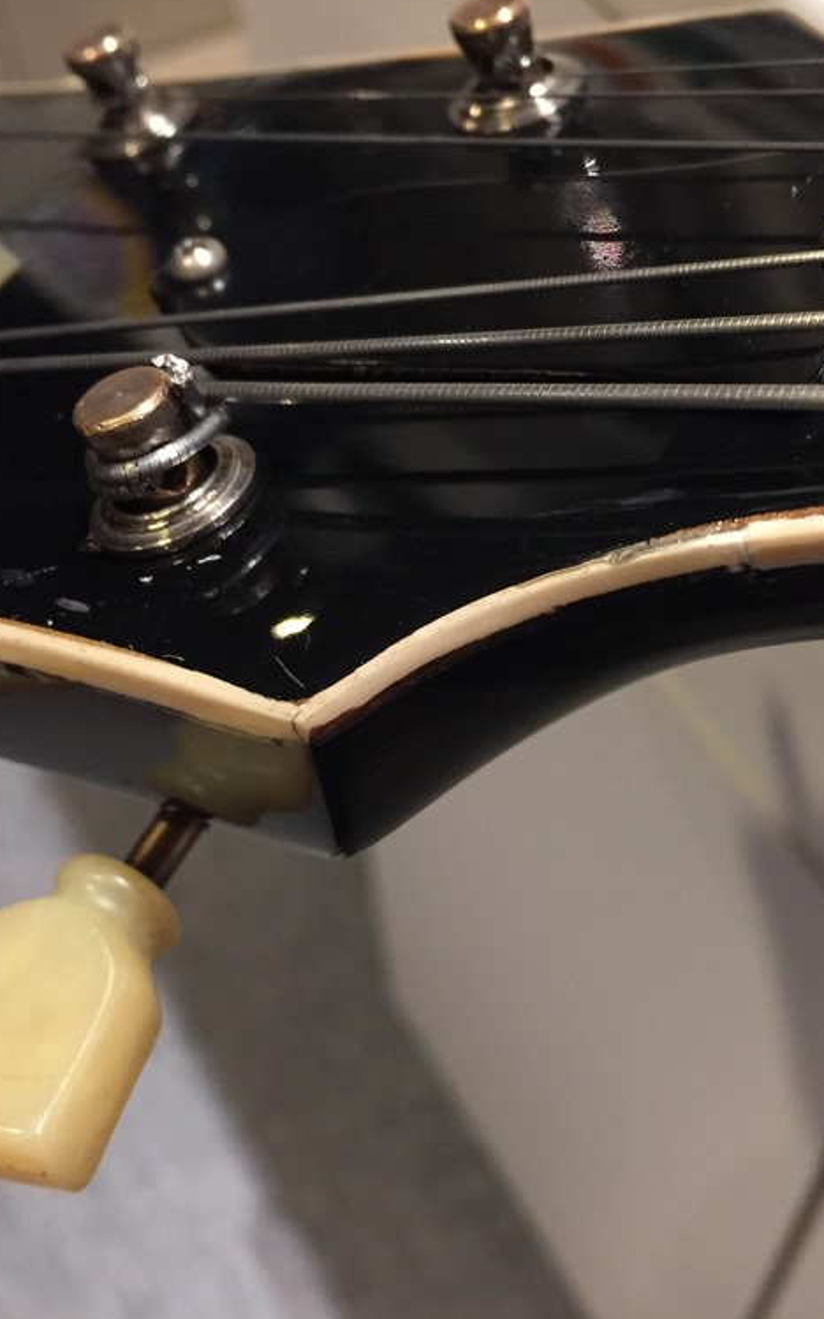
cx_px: 593
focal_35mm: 42
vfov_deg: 47.2
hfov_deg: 30.1
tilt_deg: -55.9
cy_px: 664
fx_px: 1509
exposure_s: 1/30
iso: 200
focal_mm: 4.15
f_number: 2.2
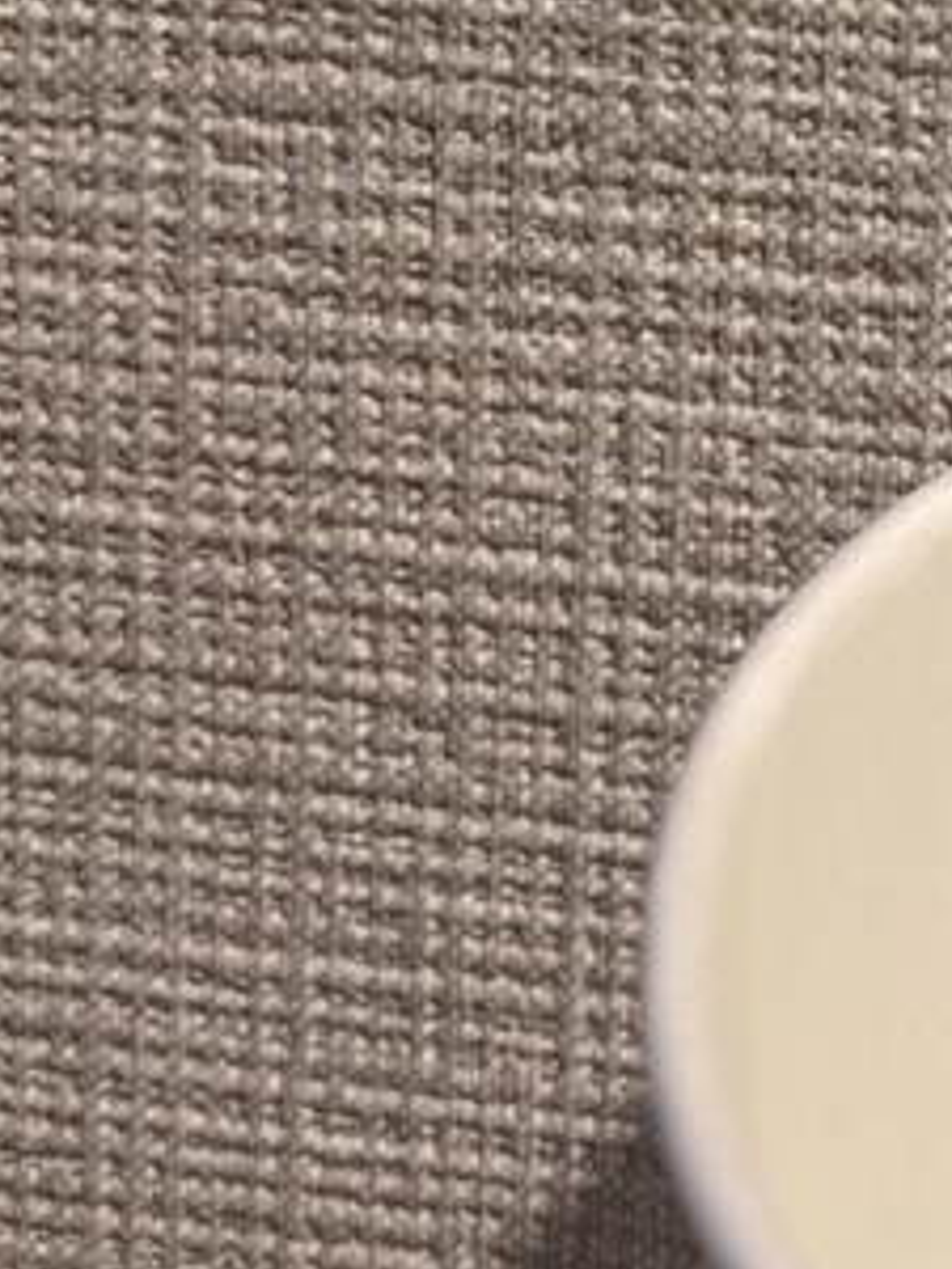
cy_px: -486
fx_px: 3960
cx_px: 905
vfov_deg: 16.9
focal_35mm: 108
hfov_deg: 13.6
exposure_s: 1/25
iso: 138
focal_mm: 4.38
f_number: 1.73
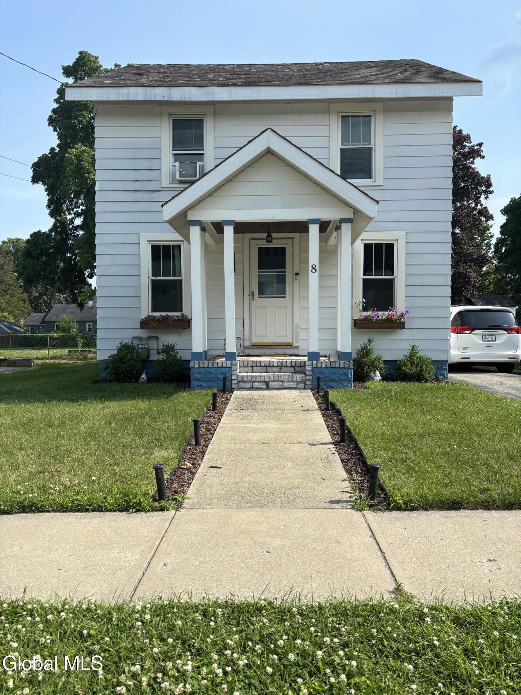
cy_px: 348
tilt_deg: -2.7
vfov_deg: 67.3
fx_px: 522
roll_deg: -1.1
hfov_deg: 53.1
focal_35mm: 26
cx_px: 260
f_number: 1.6
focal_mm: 5.96
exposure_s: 1/2242
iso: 50
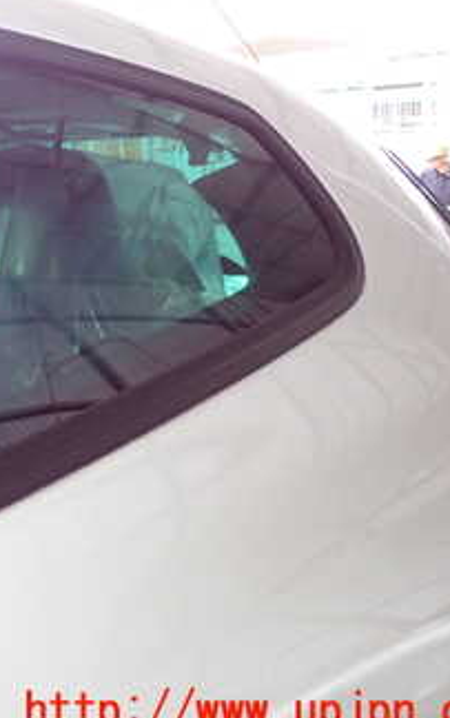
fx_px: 960
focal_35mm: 49
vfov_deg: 40.5
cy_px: 242
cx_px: -140
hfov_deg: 23.3
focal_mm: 4.5
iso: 200
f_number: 2
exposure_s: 1/60
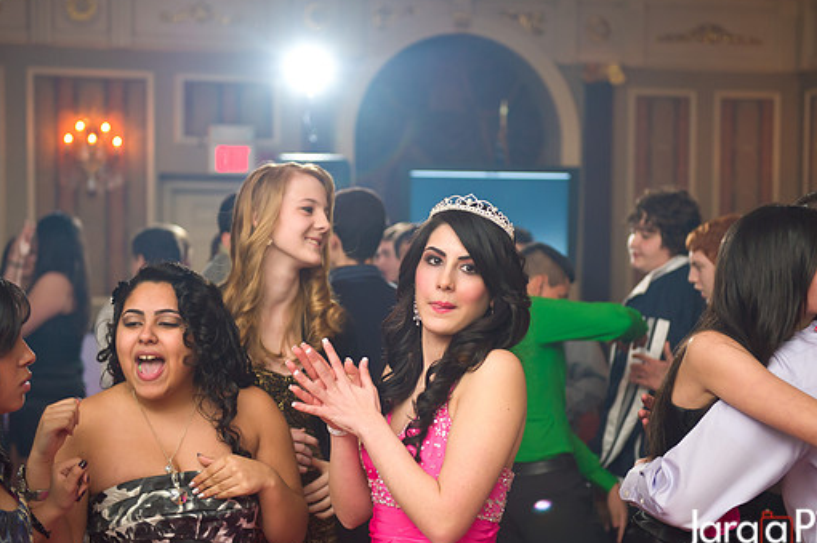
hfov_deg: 30.5
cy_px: 285
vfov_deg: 20.6
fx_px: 1496
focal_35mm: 66
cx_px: 436
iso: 1600
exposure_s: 1/100
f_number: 3.2
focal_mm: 58
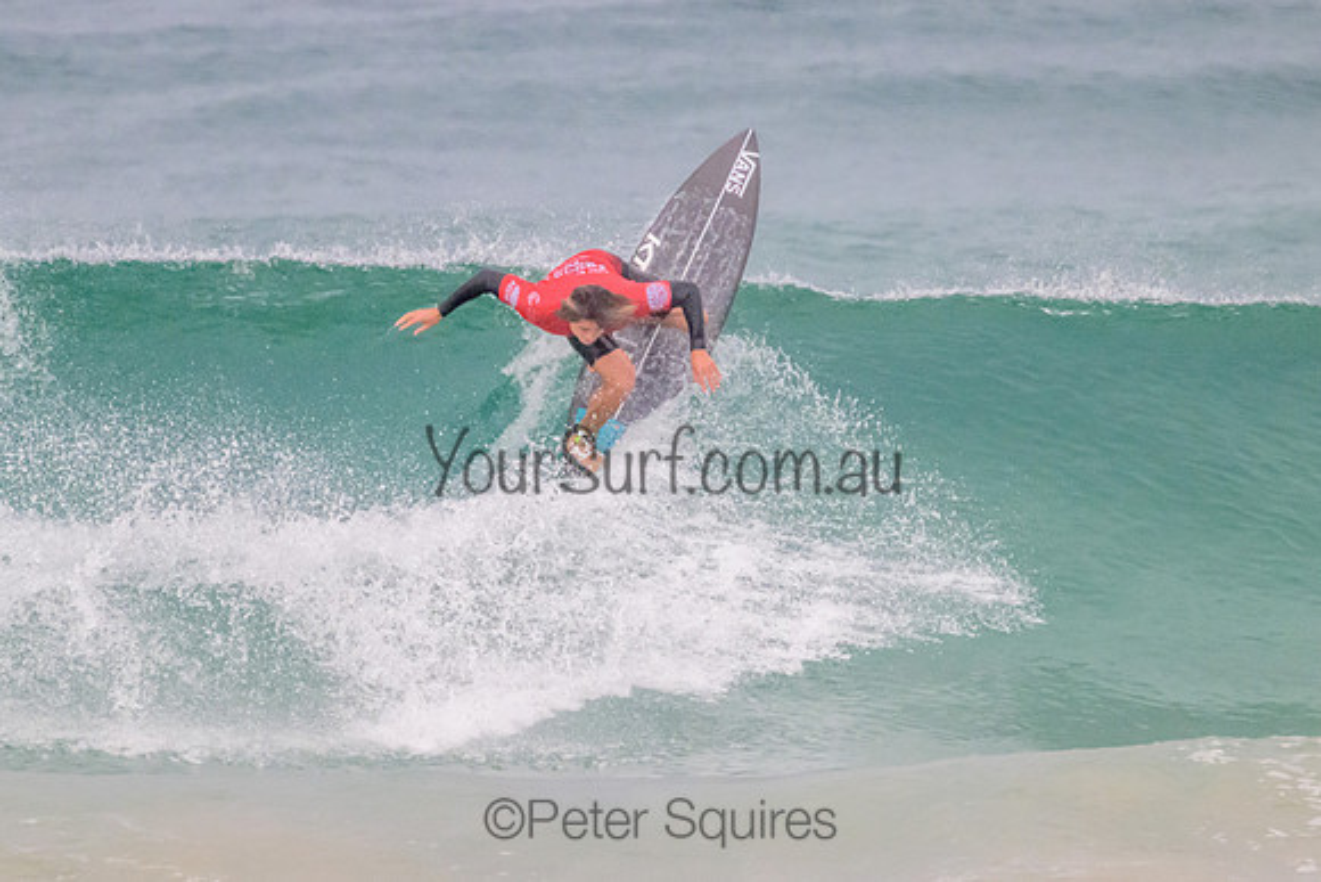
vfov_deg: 1.3
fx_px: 38349
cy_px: 381
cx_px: 640
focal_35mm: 1045
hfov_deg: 2.0
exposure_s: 1/2000
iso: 5600
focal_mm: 800
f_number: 11
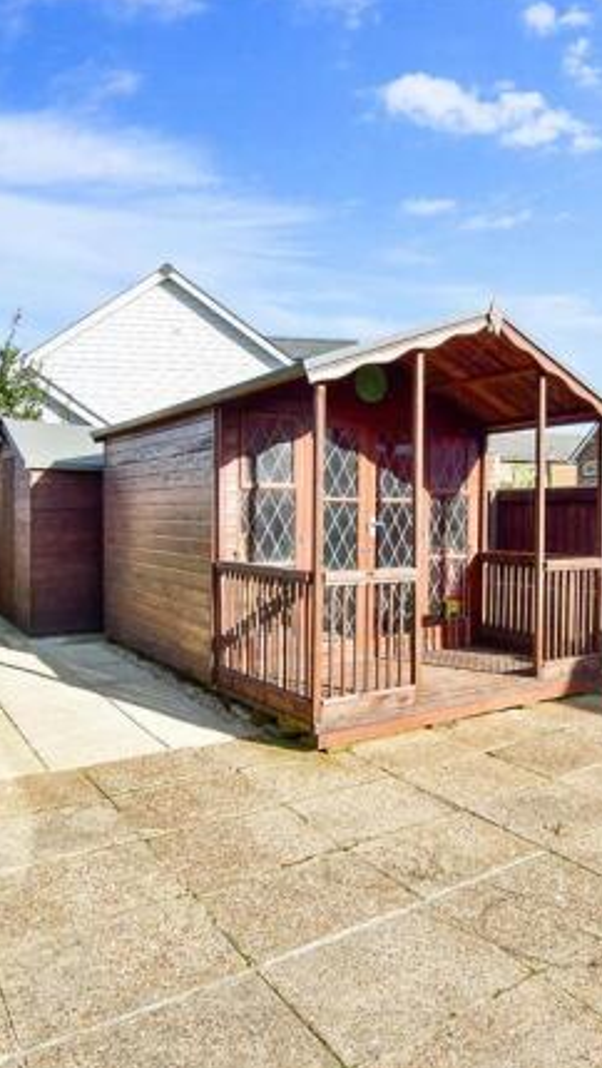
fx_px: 680
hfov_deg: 47.4
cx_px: 376
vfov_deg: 76.3
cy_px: 534
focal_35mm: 24
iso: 160
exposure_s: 1/125
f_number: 8
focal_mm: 10
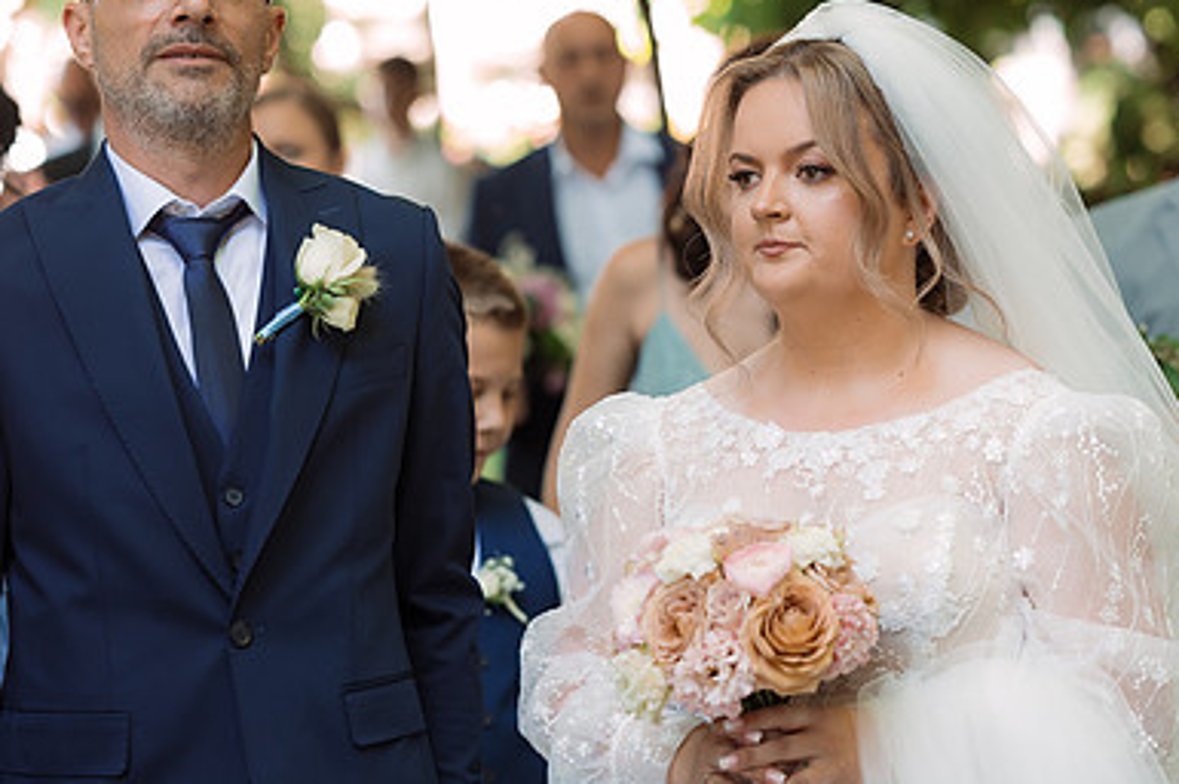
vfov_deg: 10.7
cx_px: 570
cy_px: 398
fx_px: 4188
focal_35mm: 128
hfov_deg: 16.0
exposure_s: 1/125
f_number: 2.8
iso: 320
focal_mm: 85
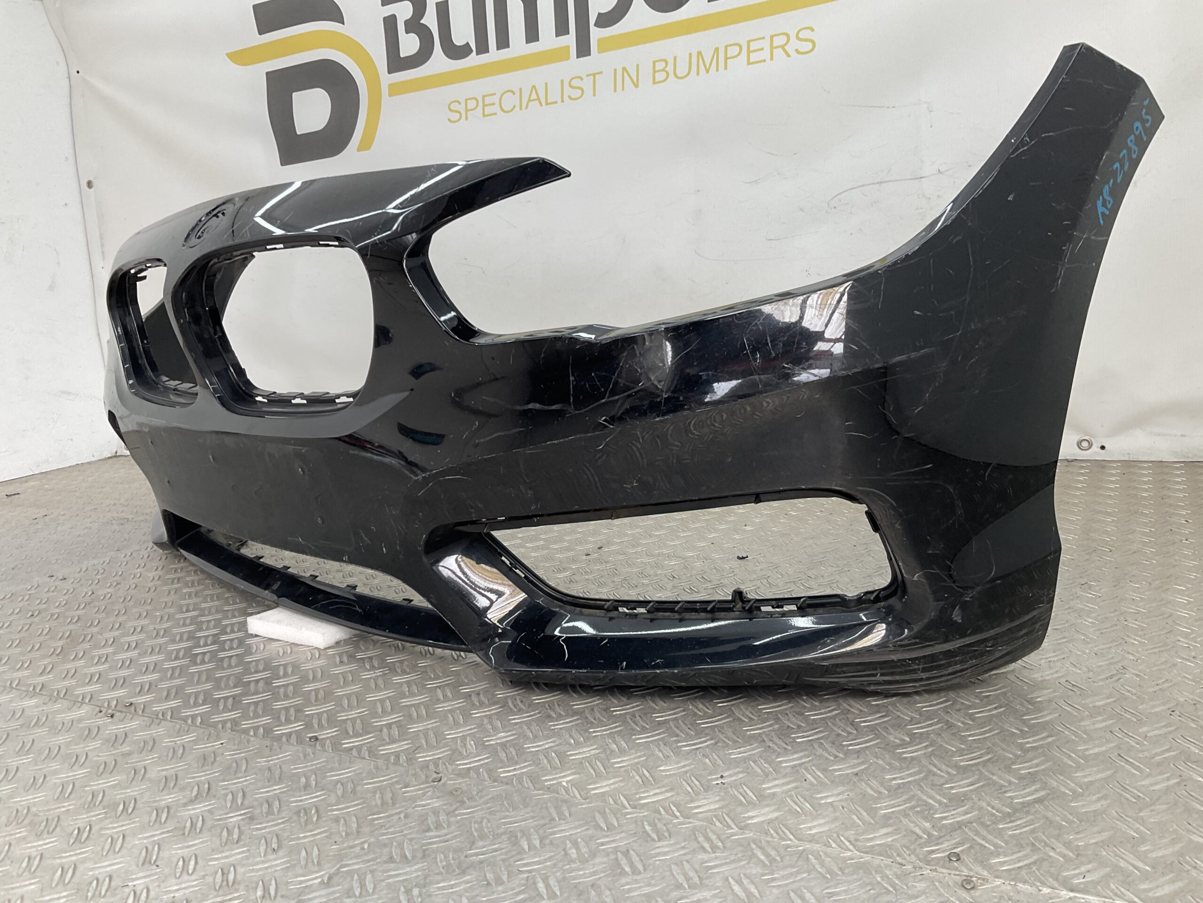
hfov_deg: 61.7
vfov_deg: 48.2
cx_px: 602
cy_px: 452
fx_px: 1008
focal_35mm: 29
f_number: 1.8
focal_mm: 3
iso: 20
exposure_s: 1/120
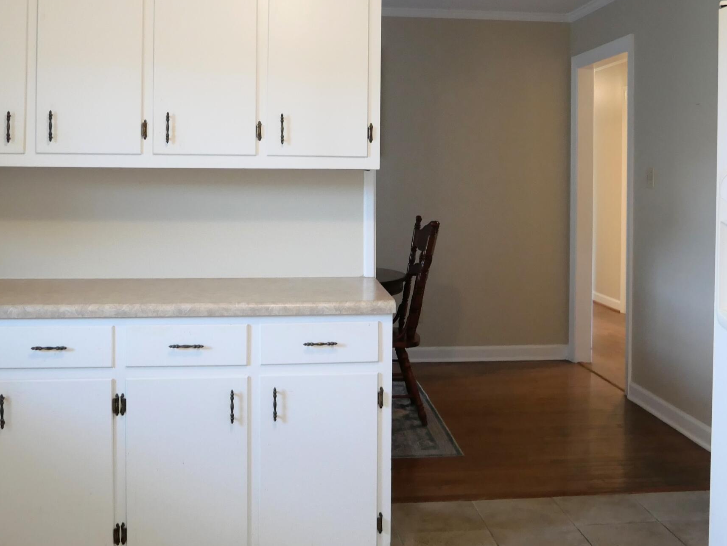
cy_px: 173
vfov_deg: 34.0
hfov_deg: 44.7
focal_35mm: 42
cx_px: 395
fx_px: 882
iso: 800
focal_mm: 12
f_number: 3.5
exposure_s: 1/60
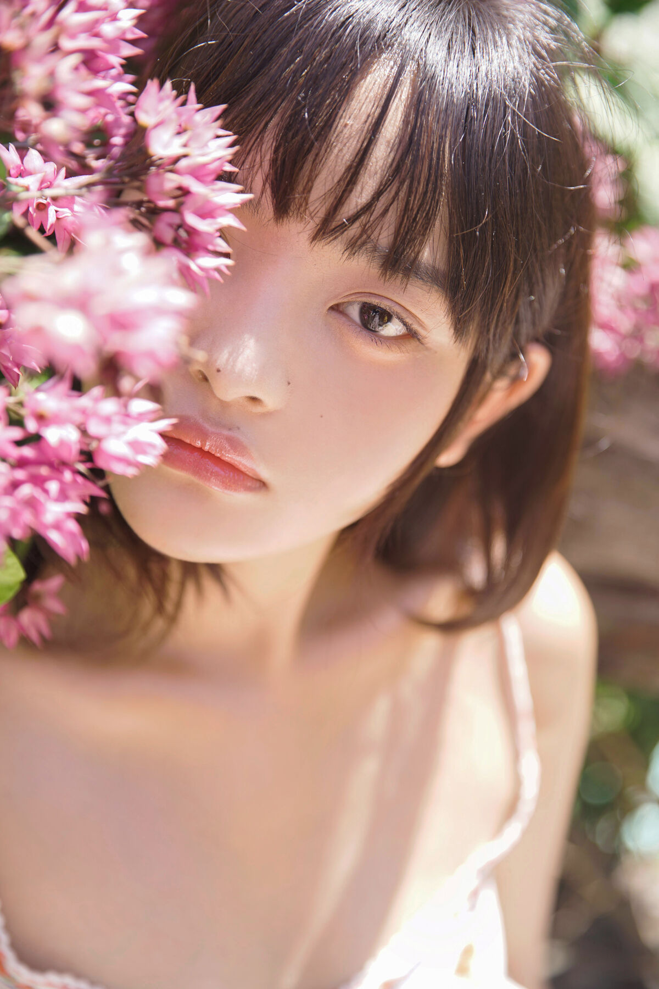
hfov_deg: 19.5
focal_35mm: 70
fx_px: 1922
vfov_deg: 28.8
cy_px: 494
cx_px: 330
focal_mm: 70
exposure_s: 1/250
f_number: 2.8
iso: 100
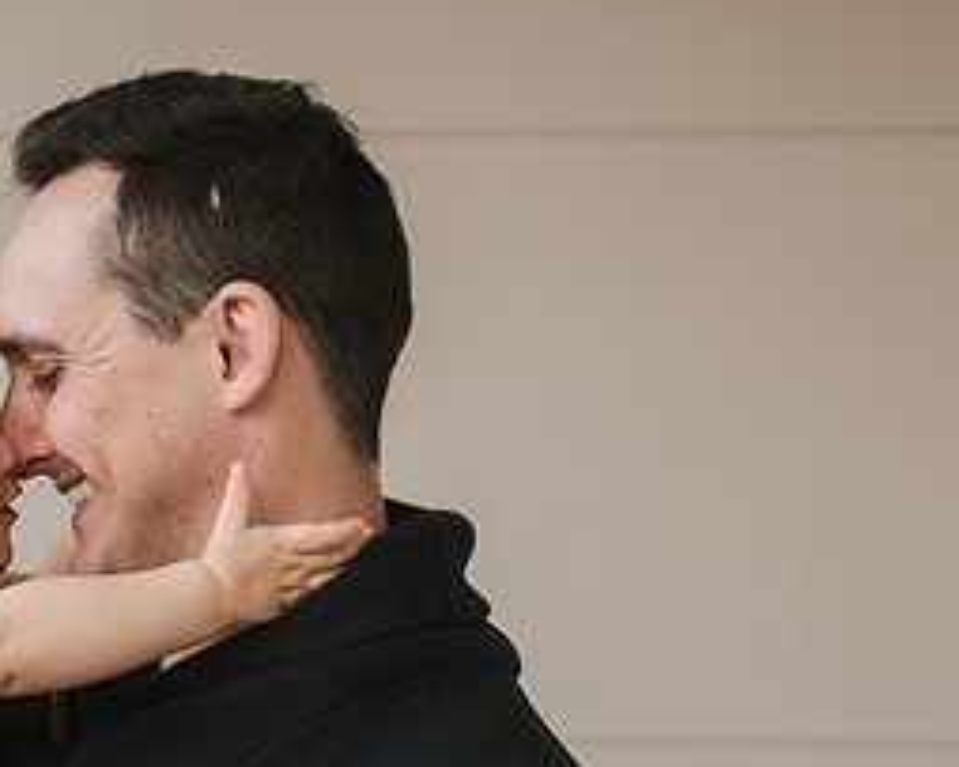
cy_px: 684
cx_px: 185
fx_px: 4369
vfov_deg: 10.0
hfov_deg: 12.5
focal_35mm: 154
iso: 400
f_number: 3.2
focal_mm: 70
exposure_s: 1/200
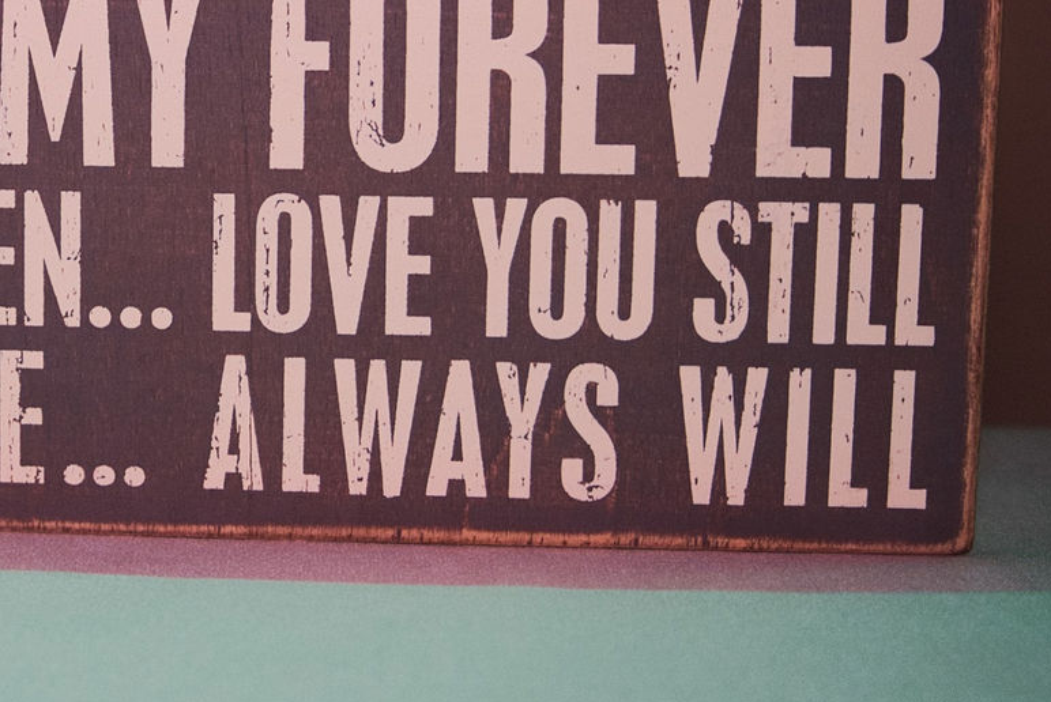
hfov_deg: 32.9
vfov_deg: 23.4
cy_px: 259
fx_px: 1694
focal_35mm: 58
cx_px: 131
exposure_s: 1/160
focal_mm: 28
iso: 1600
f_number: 2.8
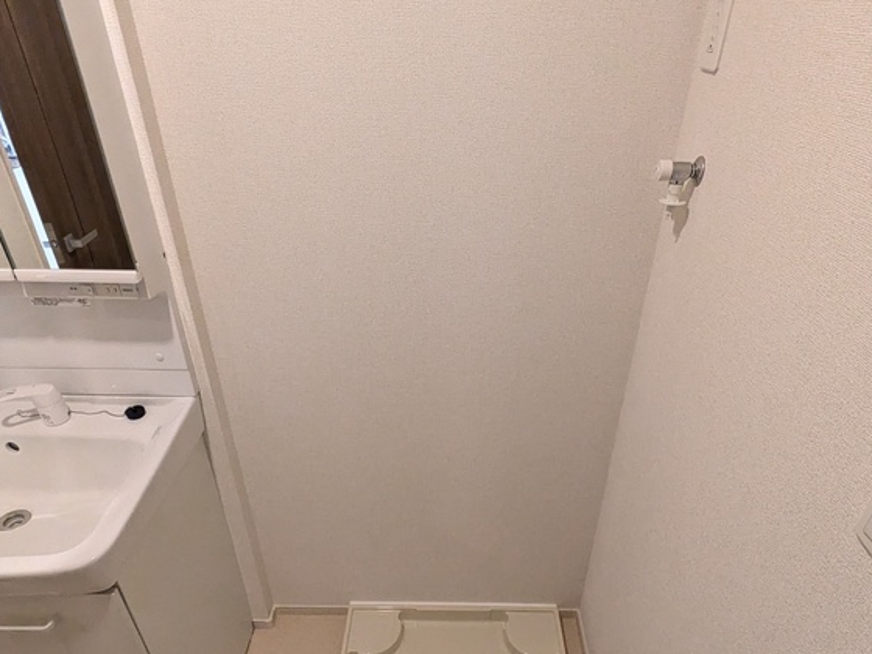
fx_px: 605
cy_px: 405
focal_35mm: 24
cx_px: 444
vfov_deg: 56.2
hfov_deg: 71.6
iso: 691
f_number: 2.2
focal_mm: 1.83
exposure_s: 1/60
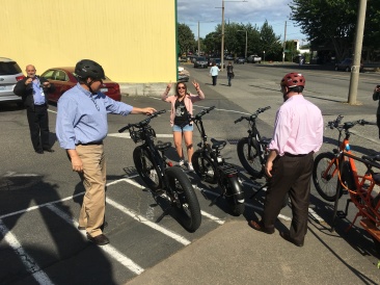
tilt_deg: -14.5
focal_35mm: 29
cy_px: 142
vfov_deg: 48.2
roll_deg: +1.4
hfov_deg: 61.7
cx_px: 190
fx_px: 318
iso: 25
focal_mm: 4.15
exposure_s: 1/2404
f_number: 2.2
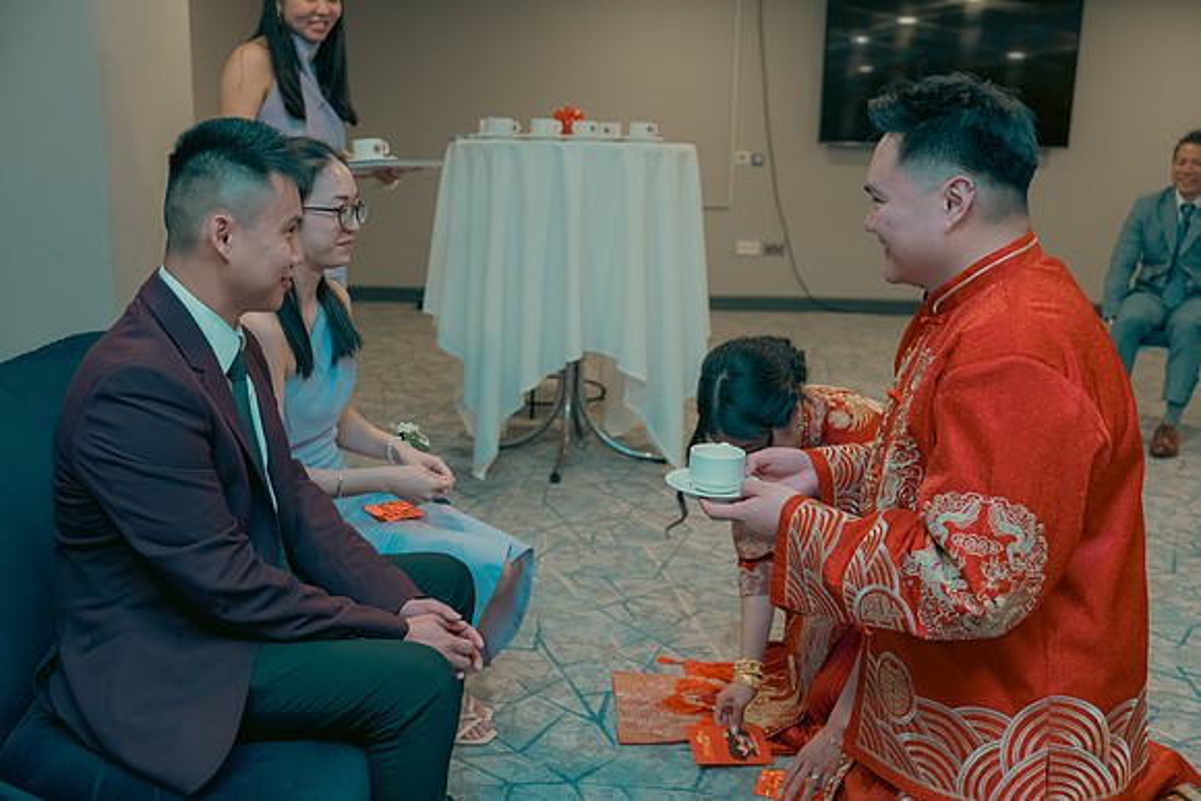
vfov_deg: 37.9
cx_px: 600
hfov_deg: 54.4
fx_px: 1168
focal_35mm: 35
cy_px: 400
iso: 2500
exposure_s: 1/160
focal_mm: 35
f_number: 3.5
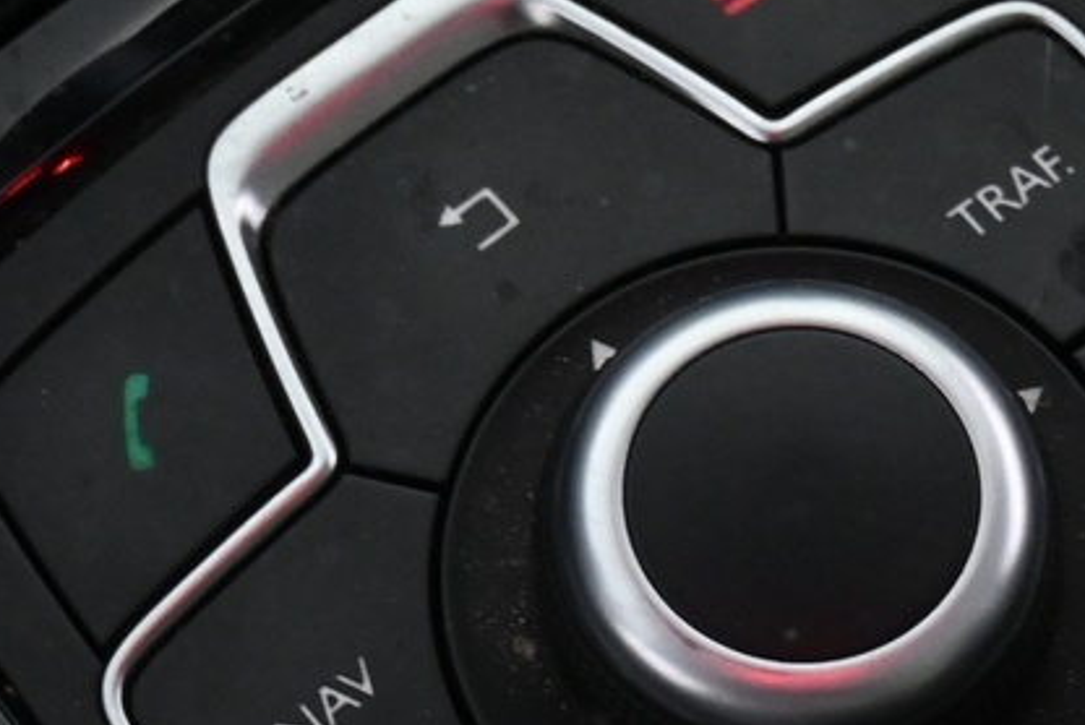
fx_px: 4402
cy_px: 1012
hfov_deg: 13.8
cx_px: 1111
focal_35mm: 146
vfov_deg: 9.2
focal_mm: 25
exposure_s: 1/40
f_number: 4.2
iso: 1600
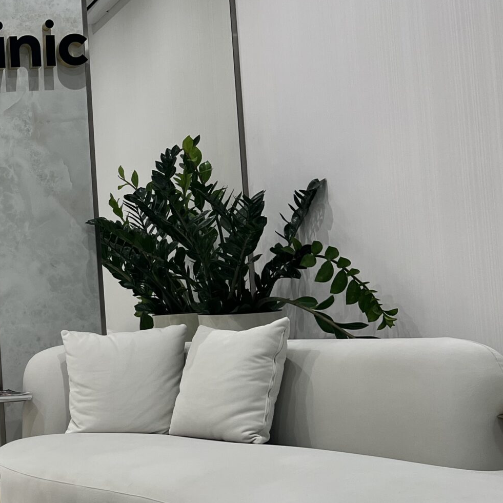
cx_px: -120
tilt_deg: +3.4
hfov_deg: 25.3
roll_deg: +3.5
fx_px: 986
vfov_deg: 28.6
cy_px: 256
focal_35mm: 60
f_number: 1.5
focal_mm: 5.7
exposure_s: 1/121
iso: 64
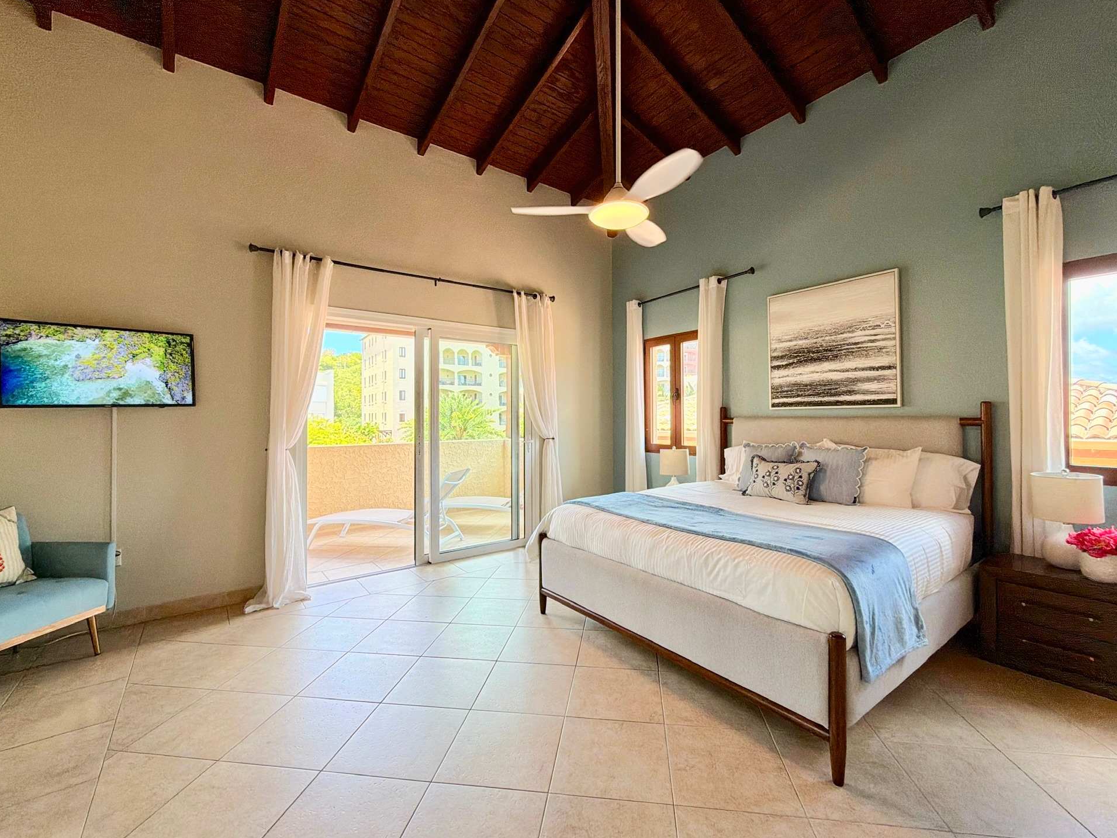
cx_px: 566
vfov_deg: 81.8
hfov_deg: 98.2
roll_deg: +0.4
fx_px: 484
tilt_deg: +0.4
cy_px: 409
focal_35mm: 15
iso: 100
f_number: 2.2
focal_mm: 2.22
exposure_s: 1/121
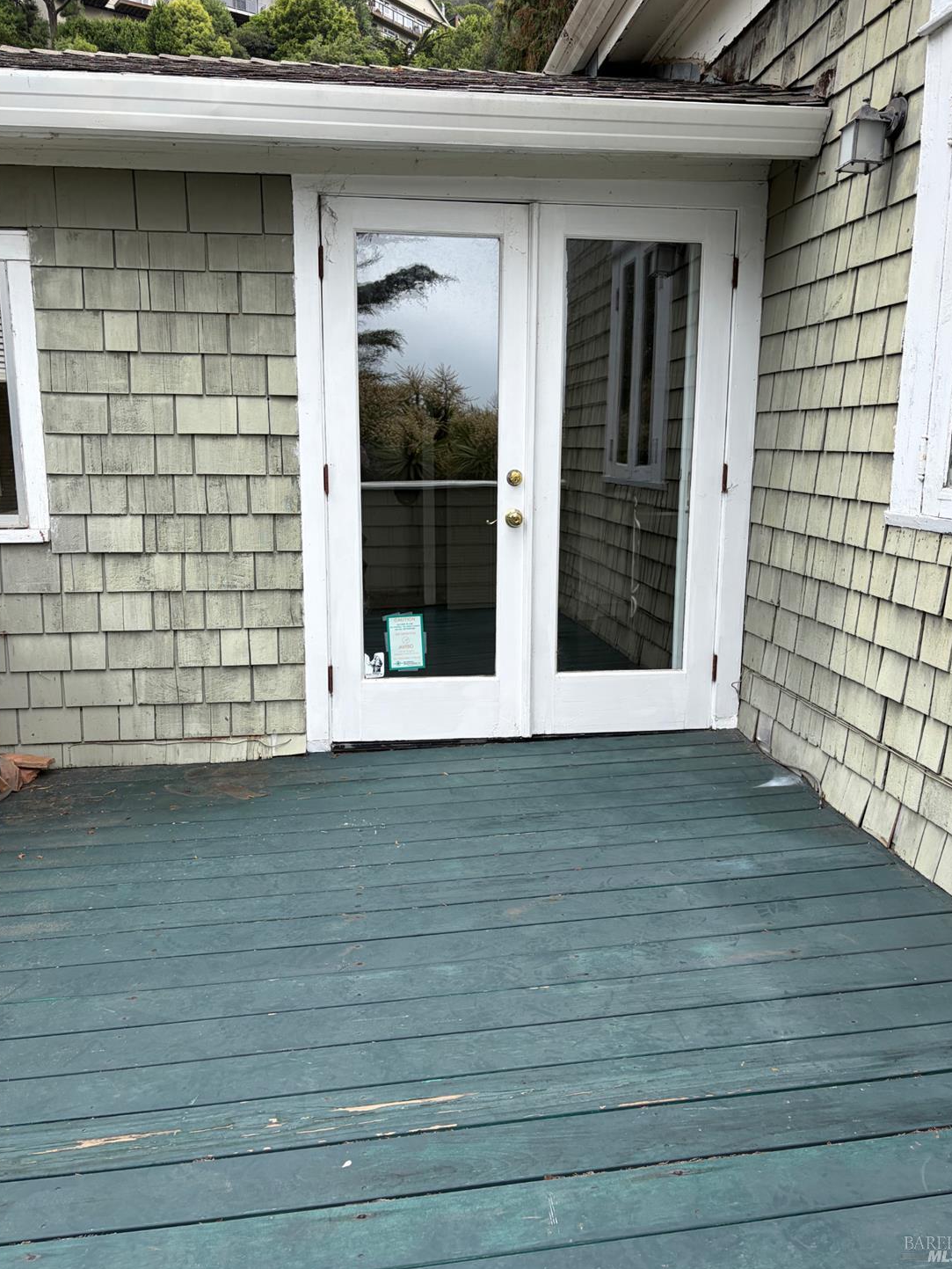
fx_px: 990
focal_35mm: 27
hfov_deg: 51.4
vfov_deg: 65.3
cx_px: 481
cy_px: 615
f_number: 1.6
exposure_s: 1/791
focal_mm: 5.96
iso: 50
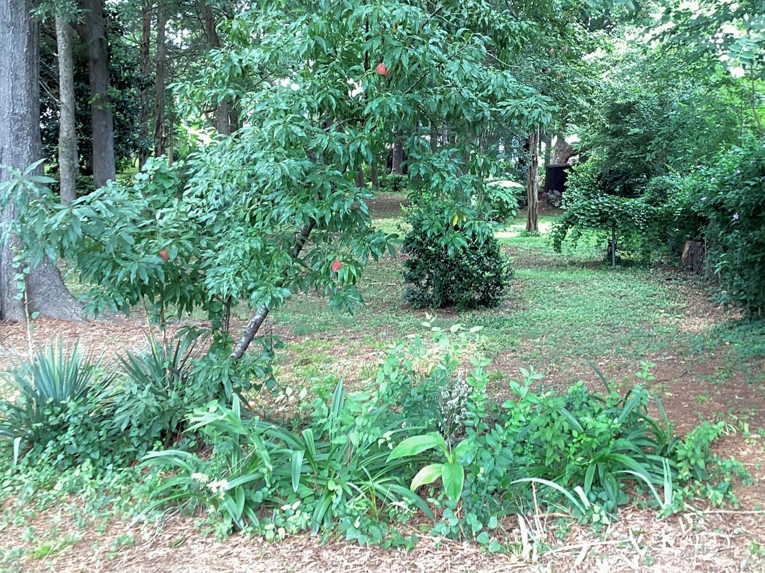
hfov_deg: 42.1
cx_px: 533
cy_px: 241
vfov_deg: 32.8
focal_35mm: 44
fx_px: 972
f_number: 2.4
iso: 80
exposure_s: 1/60
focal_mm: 3.3
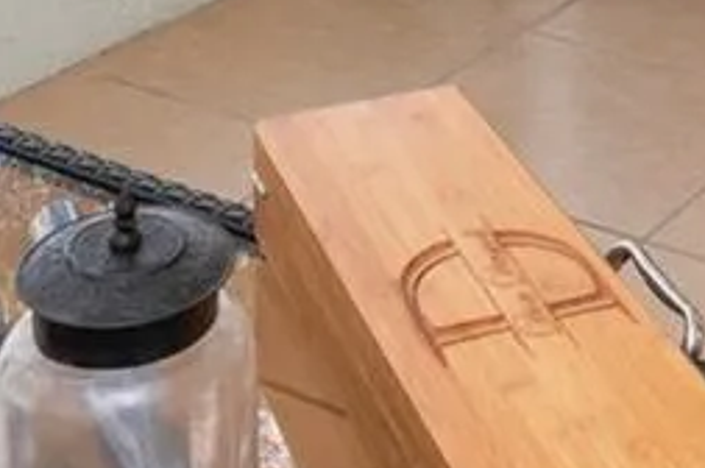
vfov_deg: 11.5
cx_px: 510
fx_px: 1858
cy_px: -710
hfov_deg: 21.3
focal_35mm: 95
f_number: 7.1
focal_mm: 10
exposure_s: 1.6
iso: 100
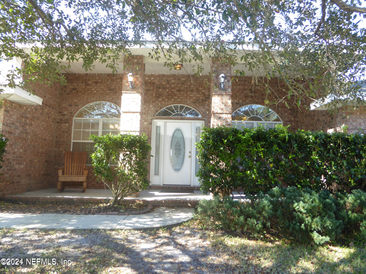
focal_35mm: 25
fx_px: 264
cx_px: 183
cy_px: 137
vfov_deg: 54.9
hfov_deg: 69.4
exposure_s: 1/125
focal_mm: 4.3
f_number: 3.3
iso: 200
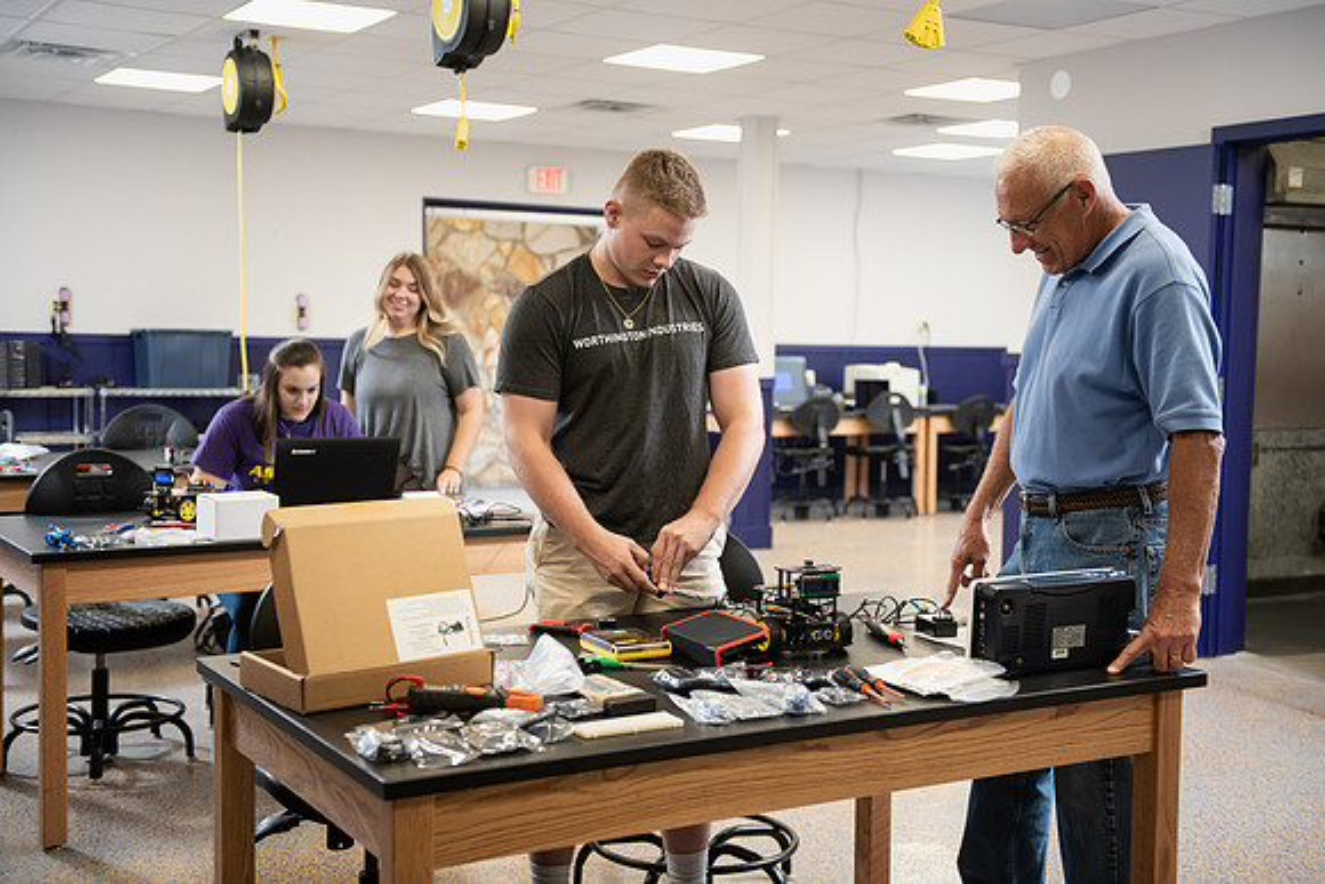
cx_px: 662
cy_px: 442
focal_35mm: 48
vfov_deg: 28.1
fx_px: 1767
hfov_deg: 41.1
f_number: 3.2
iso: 800
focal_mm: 48
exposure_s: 1/200
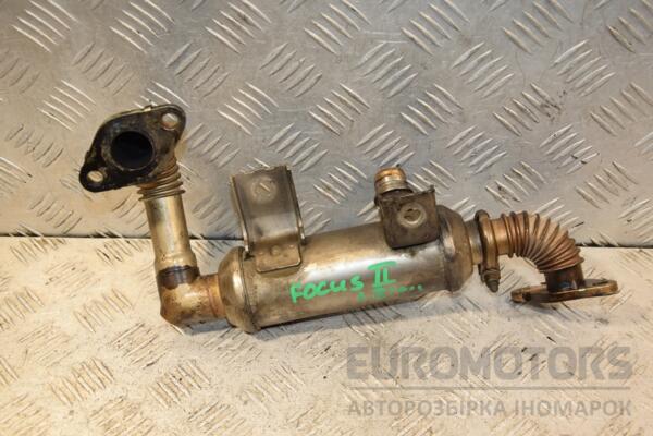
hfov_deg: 35.1
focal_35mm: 57
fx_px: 1034
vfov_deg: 23.8
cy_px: 218
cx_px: 326
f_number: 5.6
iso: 800
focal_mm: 38
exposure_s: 1/200
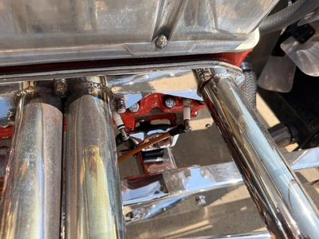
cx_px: 160
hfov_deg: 71.6
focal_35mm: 24
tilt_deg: -48.5
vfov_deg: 56.8
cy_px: 120
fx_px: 221
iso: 100
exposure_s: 1/2801
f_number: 1.78
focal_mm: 6.76
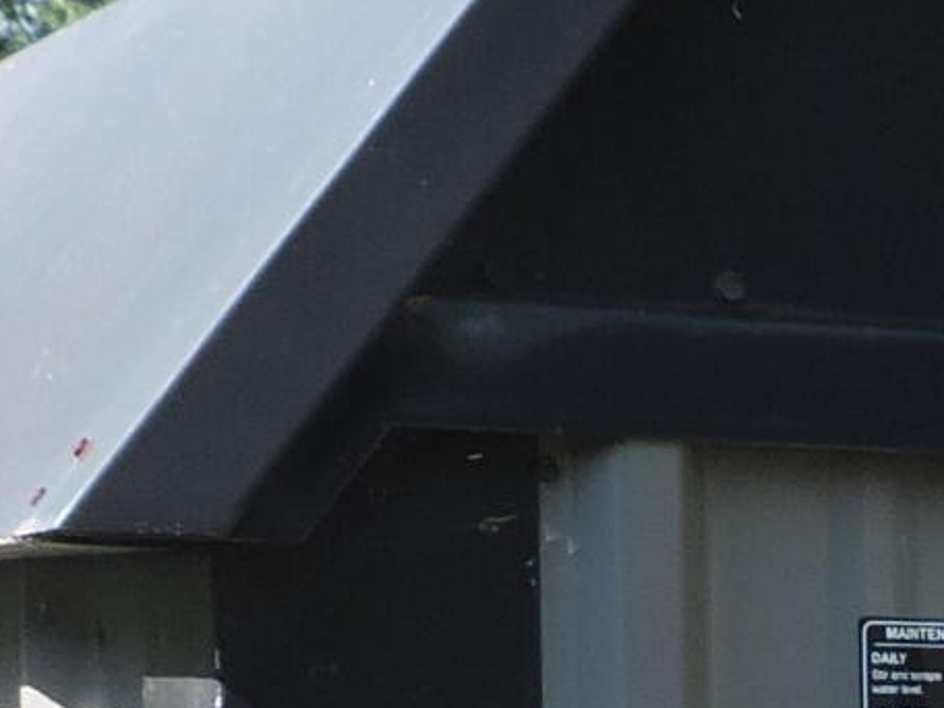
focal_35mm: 158
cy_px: 1292
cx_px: 1666
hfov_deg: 11.6
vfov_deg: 9.0
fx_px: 4309
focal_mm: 4.3
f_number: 3
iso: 100
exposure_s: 1/320
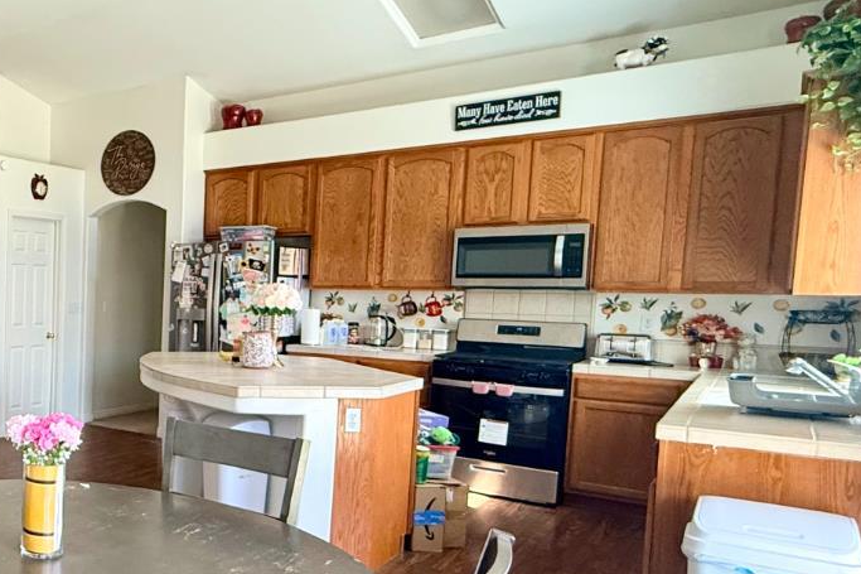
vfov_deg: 40.9
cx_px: -42
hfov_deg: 46.6
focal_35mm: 32
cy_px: 345
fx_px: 765
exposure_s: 1/120
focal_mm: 2.22
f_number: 2.2
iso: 320
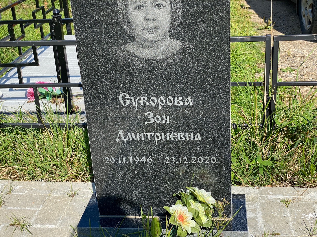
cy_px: 118
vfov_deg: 28.0
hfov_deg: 36.8
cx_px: 158
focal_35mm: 52
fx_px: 476
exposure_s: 1/1170
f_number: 2
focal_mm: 6
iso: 20
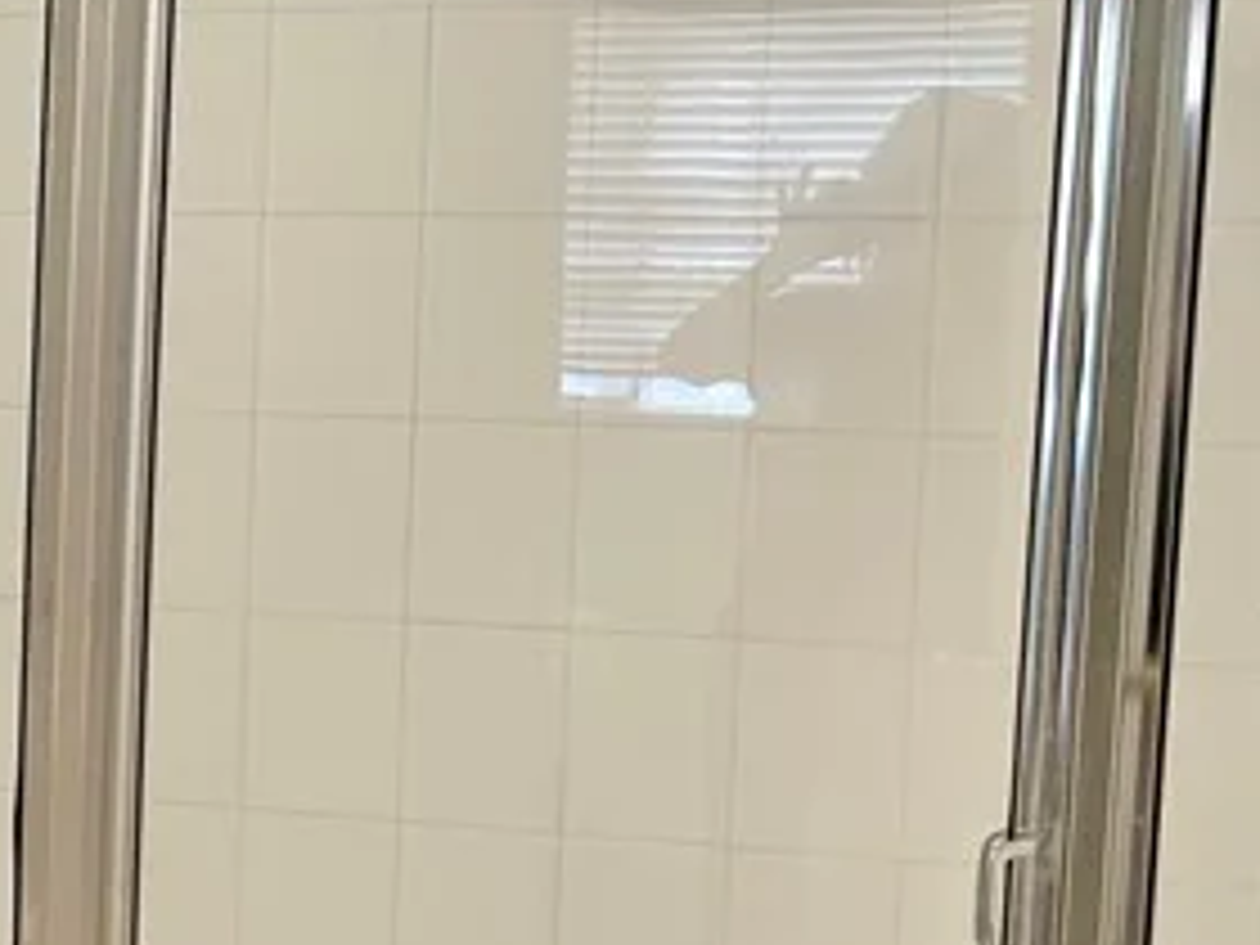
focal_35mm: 95
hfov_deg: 18.0
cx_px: -729
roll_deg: -0.2
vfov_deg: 15.6
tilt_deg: -5.4
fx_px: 3458
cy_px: 508
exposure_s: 1/120
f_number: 1.5
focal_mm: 5.7
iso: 64
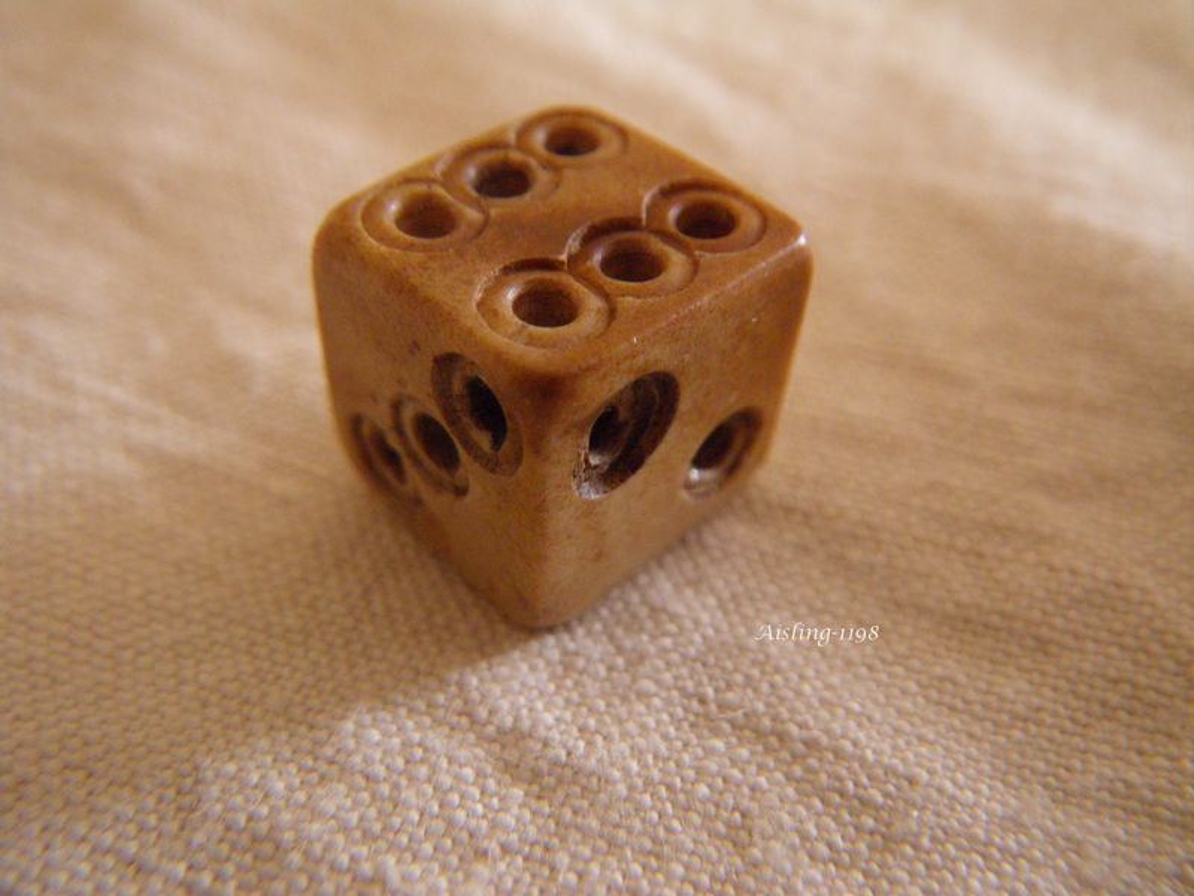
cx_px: 597
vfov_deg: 41.8
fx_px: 1173
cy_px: 448
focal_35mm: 34
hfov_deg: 54.0
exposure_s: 1/50
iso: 320
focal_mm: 6.1
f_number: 3.8
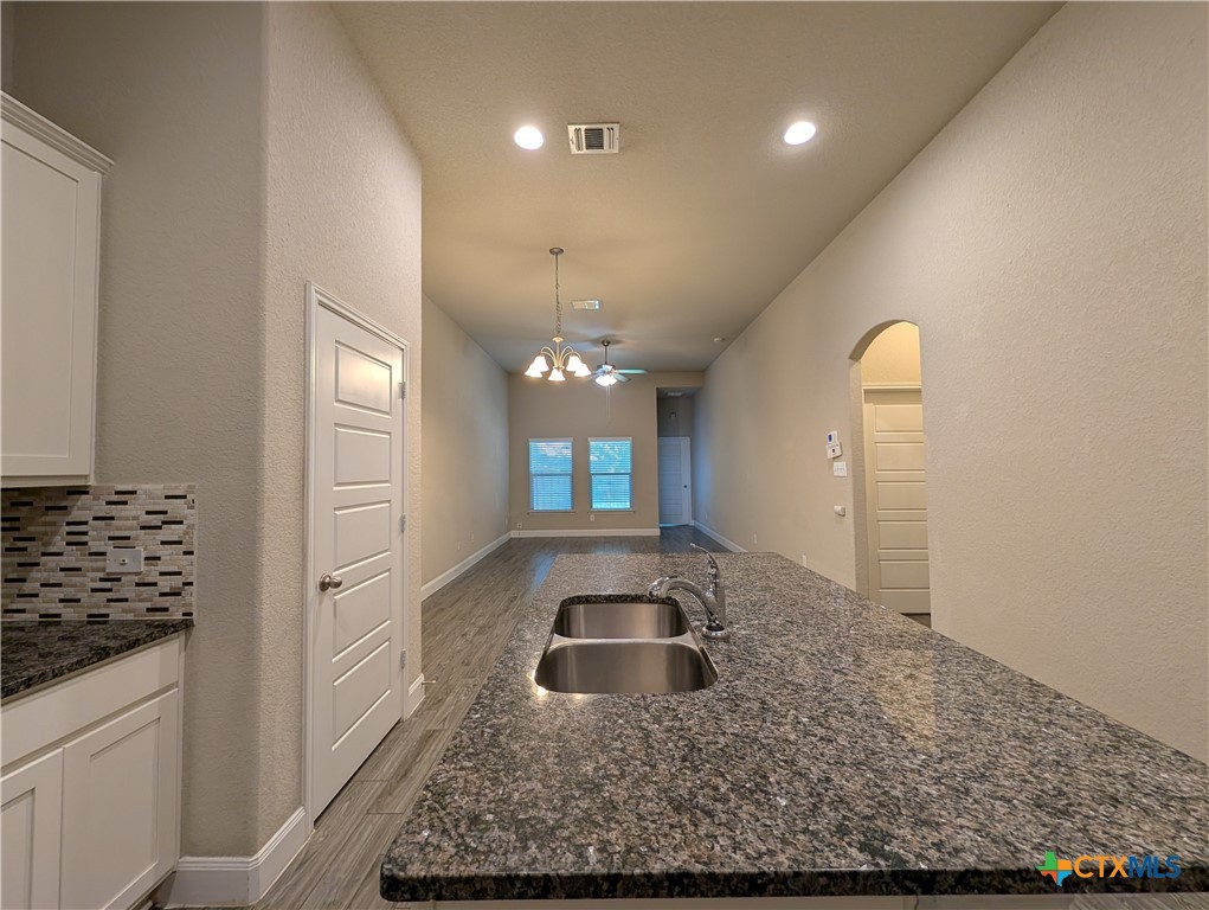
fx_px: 420
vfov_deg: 94.6
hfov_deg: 110.5
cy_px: 455
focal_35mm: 12
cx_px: 604
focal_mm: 2.02
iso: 86
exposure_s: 1/60
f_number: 1.7
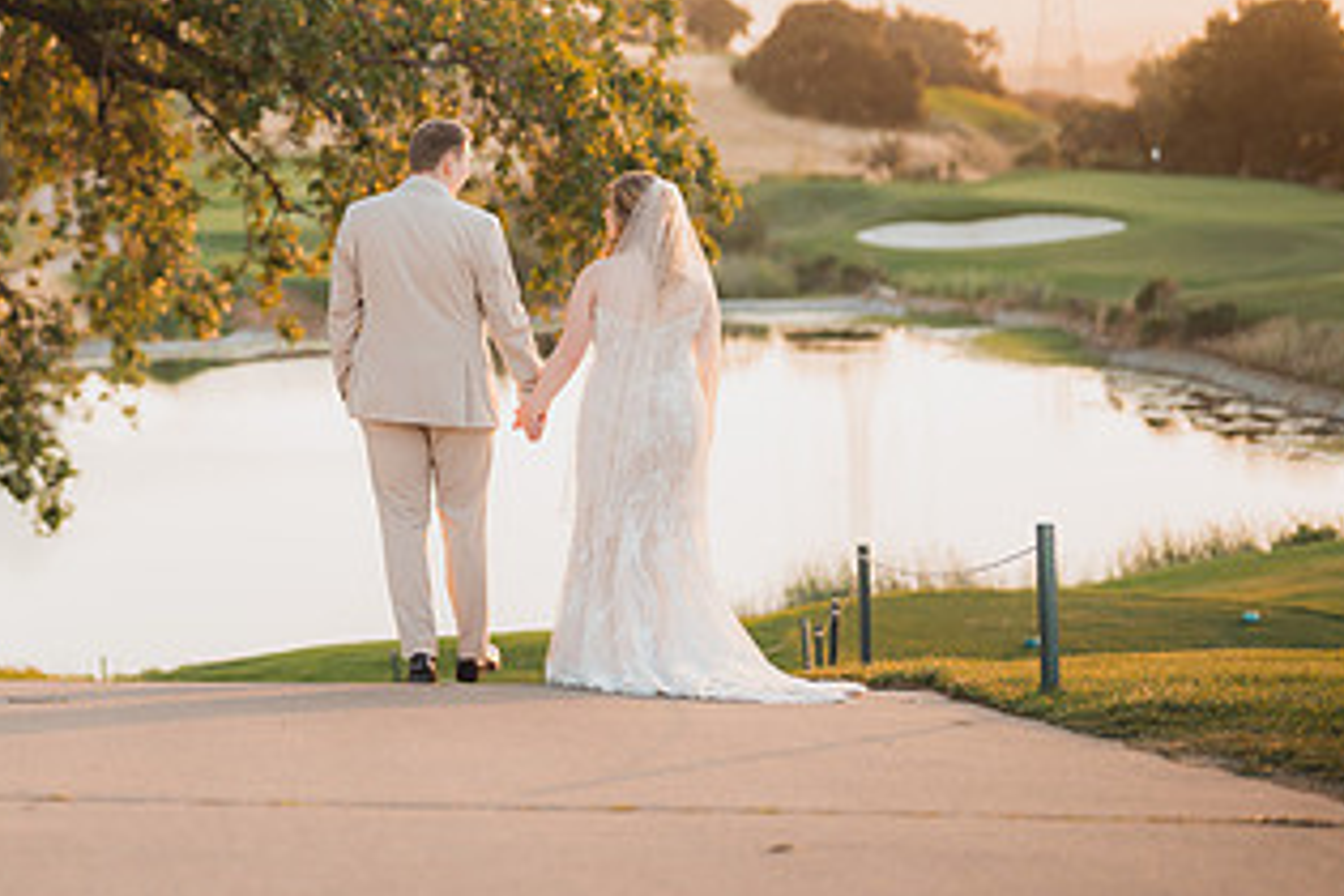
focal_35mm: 92
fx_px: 3434
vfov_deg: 14.7
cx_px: 222
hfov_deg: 21.8
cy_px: 100
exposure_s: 1/400
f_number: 1.2
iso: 125
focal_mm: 50
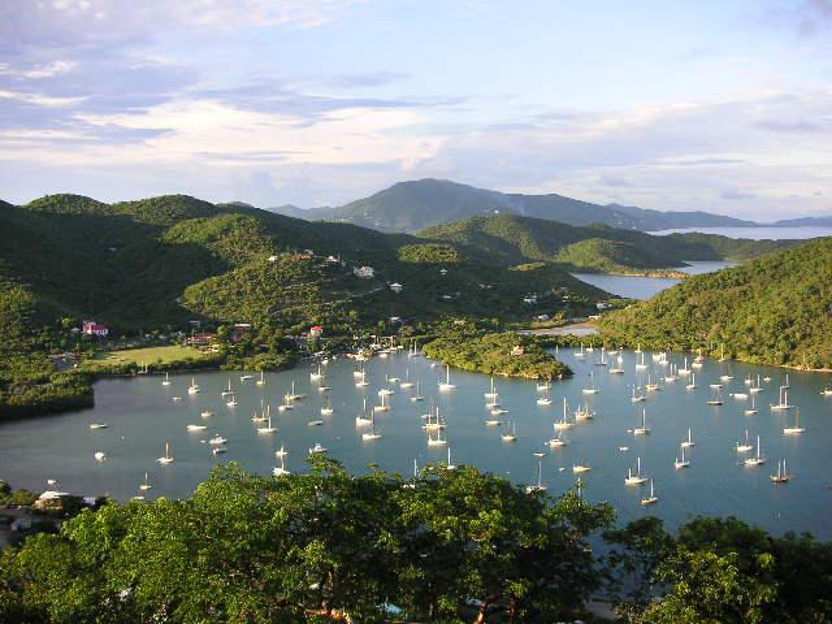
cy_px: 312
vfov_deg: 38.7
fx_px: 889
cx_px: 416
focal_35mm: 37
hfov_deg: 50.1
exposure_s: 1/250
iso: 50
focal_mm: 6.1
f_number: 2.8
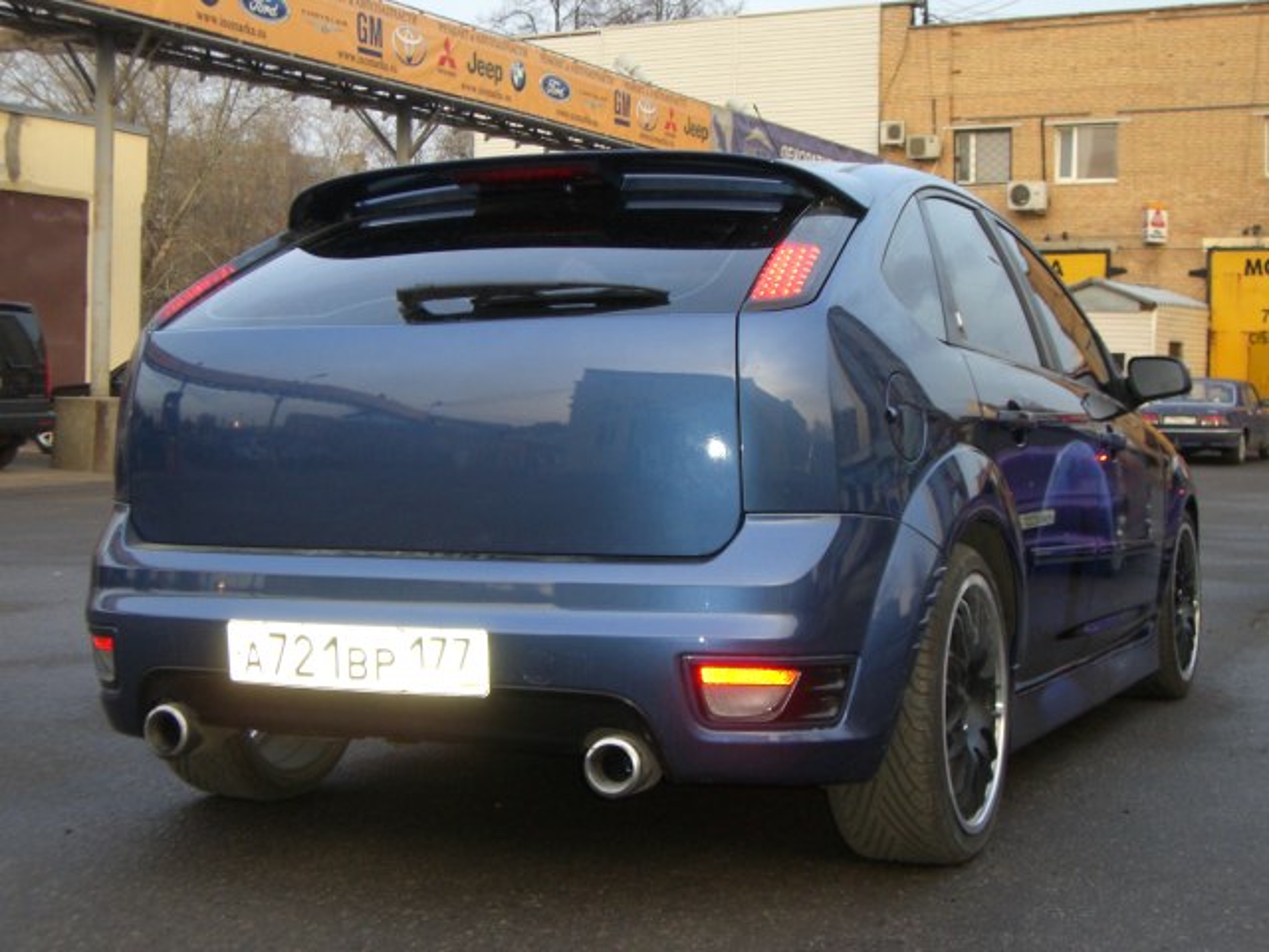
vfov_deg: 26.6
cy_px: 476
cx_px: 634
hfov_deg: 34.9
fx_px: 2016
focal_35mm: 55
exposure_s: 1/60
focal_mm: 9
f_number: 3.3
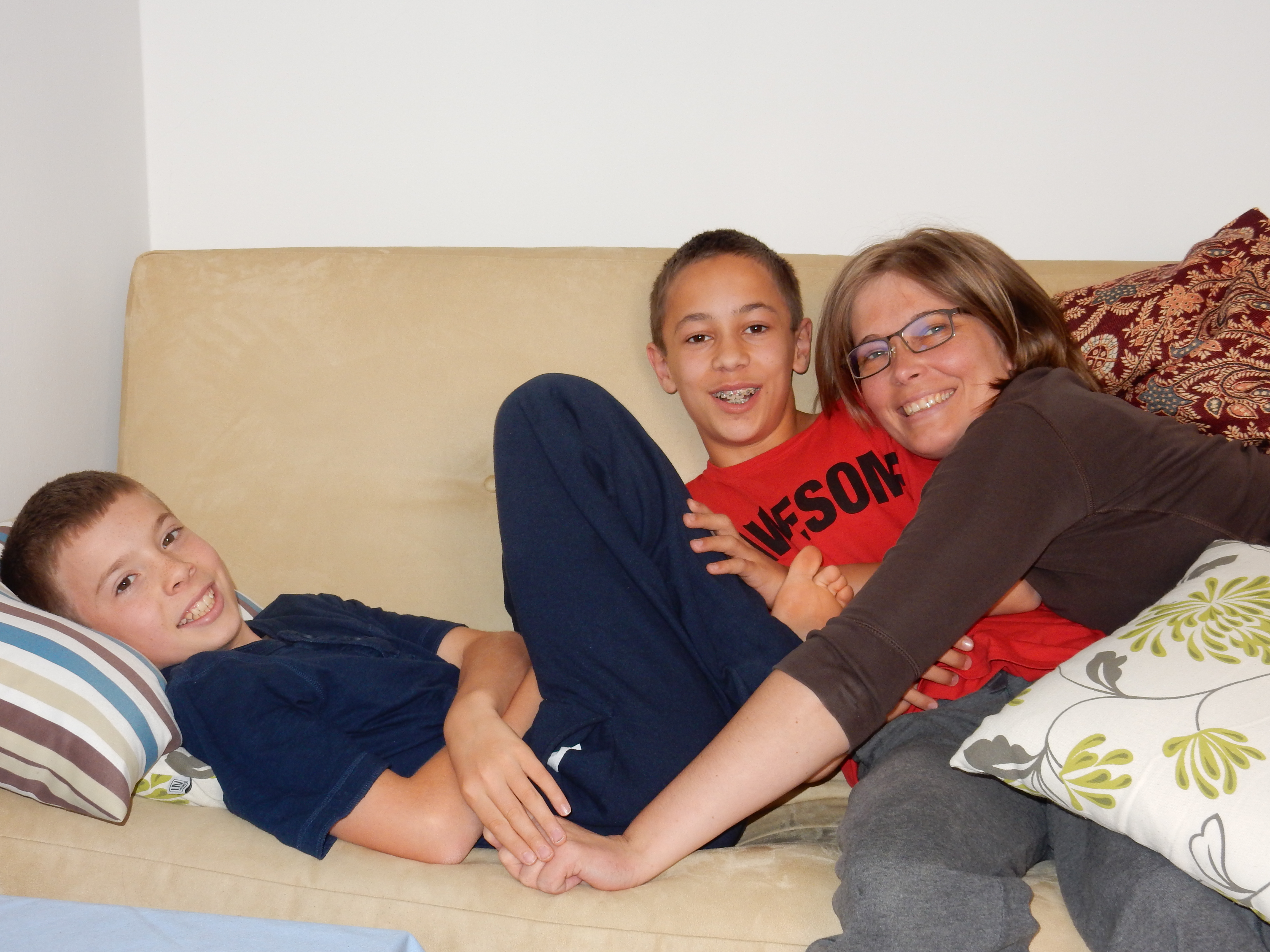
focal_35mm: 51
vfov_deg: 28.6
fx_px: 1871
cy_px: 476
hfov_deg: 37.5
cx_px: 635
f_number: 4.5
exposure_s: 1/30
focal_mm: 9
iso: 200
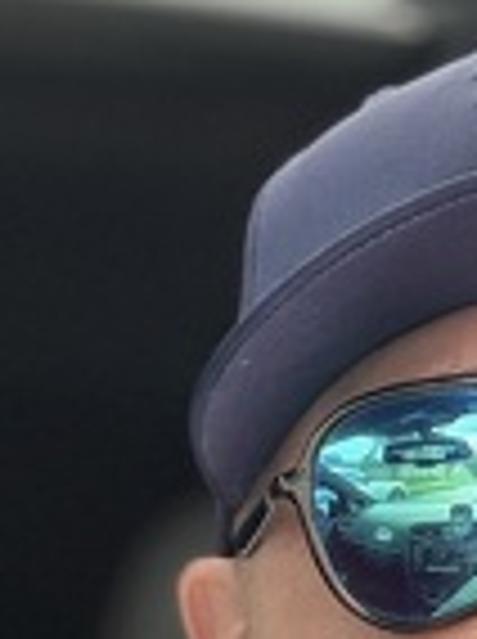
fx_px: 2727
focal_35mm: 148
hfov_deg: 10.0
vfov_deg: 13.4
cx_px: 317
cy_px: 310
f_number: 1.9
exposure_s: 1/121
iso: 64
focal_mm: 2.69
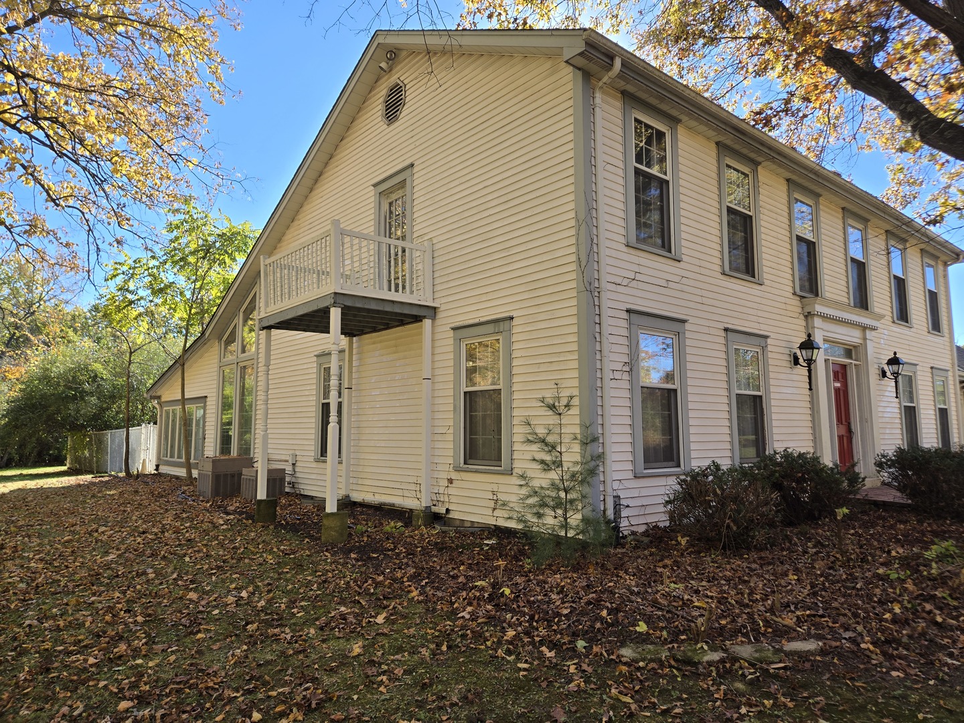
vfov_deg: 58.9
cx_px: 482
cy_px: 362
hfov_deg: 73.9
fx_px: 641
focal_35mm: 23
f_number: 1.8
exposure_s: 1/790
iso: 25
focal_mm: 5.4
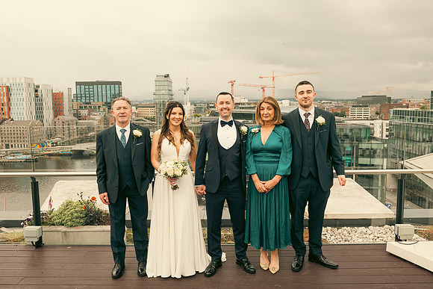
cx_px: 216
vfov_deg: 45.0
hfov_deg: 63.6
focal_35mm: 29
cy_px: 144
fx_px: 349
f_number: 6.3
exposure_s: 1/250
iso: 320
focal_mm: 29
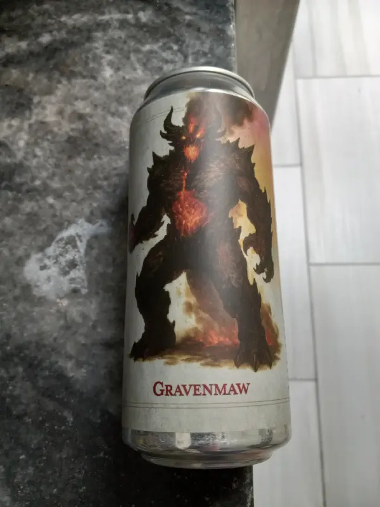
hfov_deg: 51.4
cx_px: 190
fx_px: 395
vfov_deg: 65.3
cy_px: 254
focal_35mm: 27
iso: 250
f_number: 1.8
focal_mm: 3.94
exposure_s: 1/60
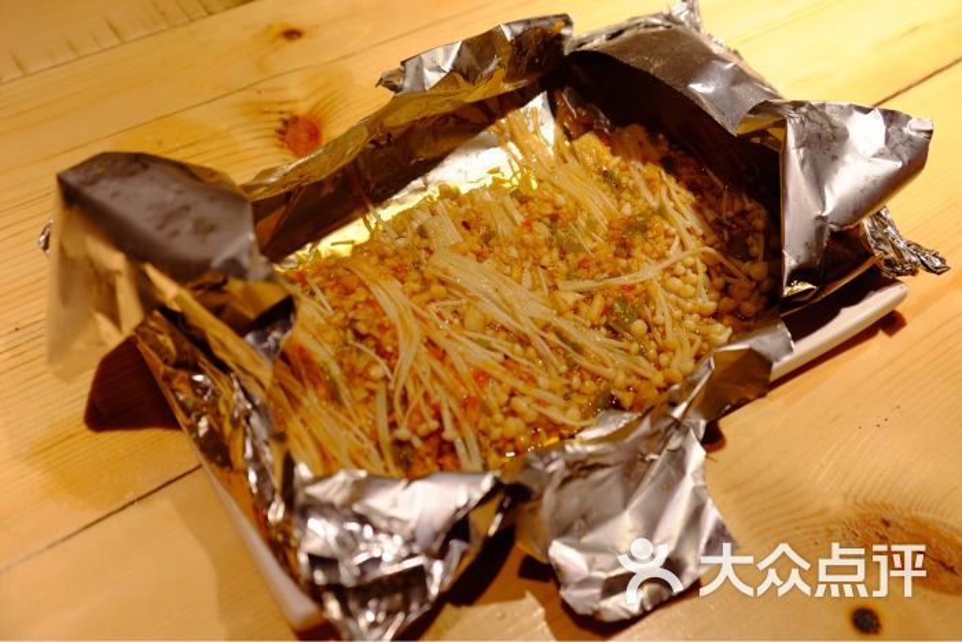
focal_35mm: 38
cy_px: 321
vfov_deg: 35.1
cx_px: 481
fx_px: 1016
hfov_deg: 50.7
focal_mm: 25.4
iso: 400
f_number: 4
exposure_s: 1/80
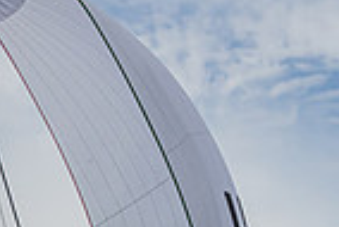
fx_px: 1527
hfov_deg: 12.3
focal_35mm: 162
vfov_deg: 8.2
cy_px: 398
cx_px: -96
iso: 400
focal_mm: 34
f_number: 8
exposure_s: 1/2500
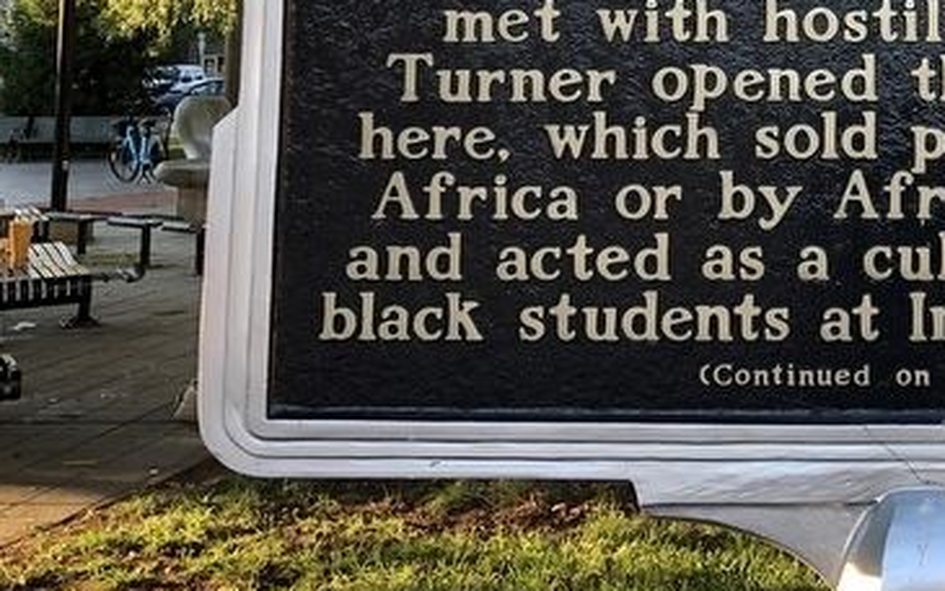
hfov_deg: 29.6
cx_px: 929
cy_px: -67
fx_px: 1674
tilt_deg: +5.1
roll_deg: -0.3
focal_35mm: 65
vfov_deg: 19.1
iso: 32
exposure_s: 1/120
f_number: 1.8
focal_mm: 4
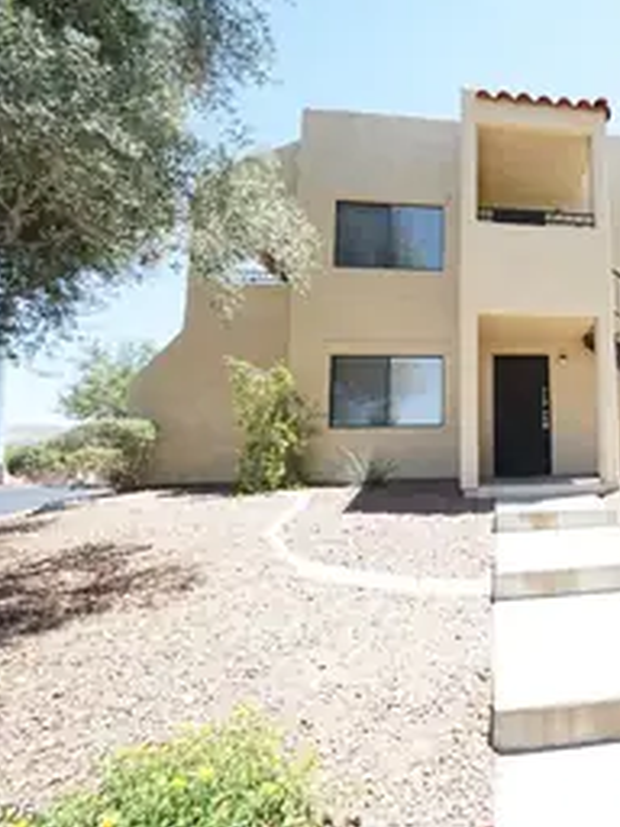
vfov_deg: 87.7
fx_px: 430
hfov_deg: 60.8
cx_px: 555
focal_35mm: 18
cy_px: 399
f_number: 7.1
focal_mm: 12
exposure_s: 1/160
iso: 200
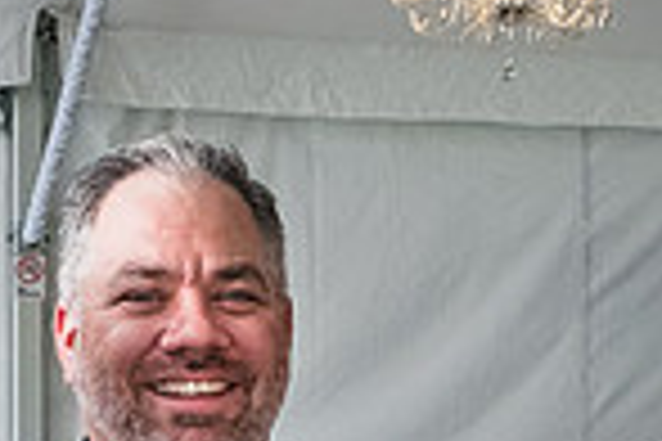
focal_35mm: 170
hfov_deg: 12.0
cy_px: 799
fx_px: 3126
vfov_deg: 7.8
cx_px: 531
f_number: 7.1
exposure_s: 1/160
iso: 2000
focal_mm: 28.9
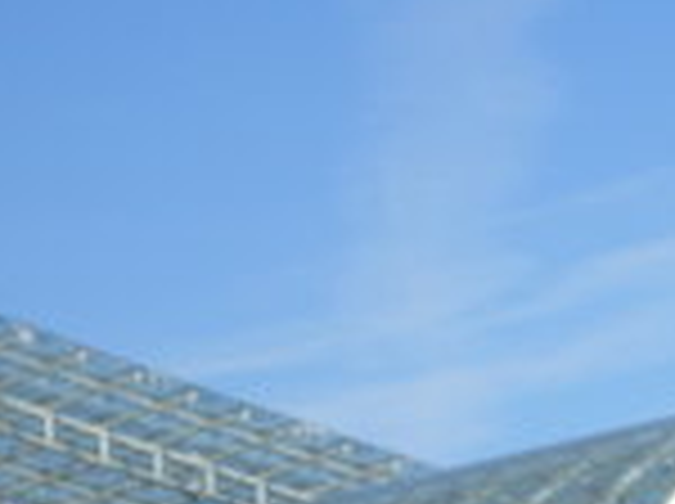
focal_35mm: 305
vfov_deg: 4.8
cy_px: 554
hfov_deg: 6.5
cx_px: 882
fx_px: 5938
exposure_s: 1/750
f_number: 5.2
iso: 80
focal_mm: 18.9
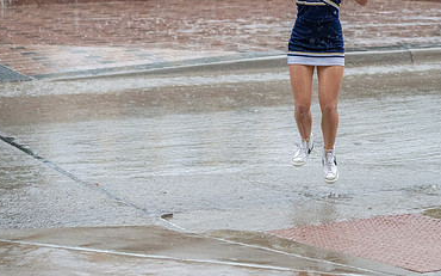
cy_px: 48
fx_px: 1346
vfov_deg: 11.6
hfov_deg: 18.5
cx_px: 328
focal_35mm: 112
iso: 6400
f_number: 3.5
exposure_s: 1/1000
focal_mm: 70
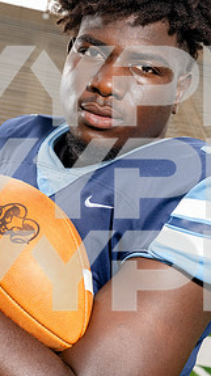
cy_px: 179
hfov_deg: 16.3
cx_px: 100
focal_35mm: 74
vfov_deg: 28.6
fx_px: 738
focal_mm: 45
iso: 320
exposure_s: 1/250
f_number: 8
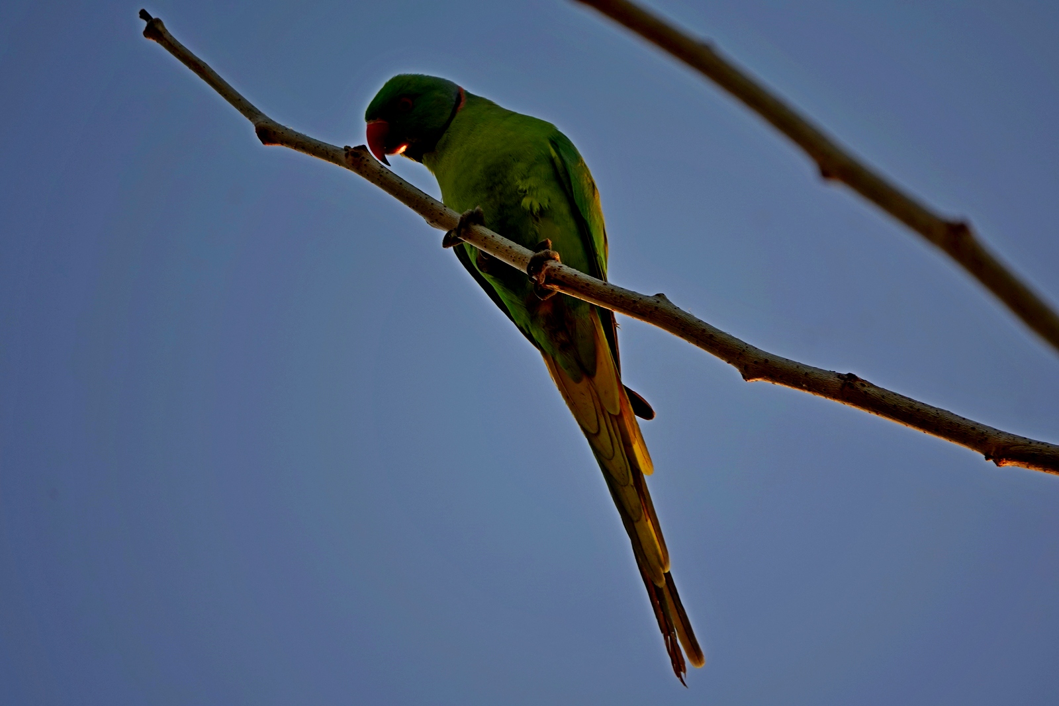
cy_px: 353
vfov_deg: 2.3
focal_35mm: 600
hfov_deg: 3.4
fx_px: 17650
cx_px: 530
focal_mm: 220
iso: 100
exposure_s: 1/250
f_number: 4
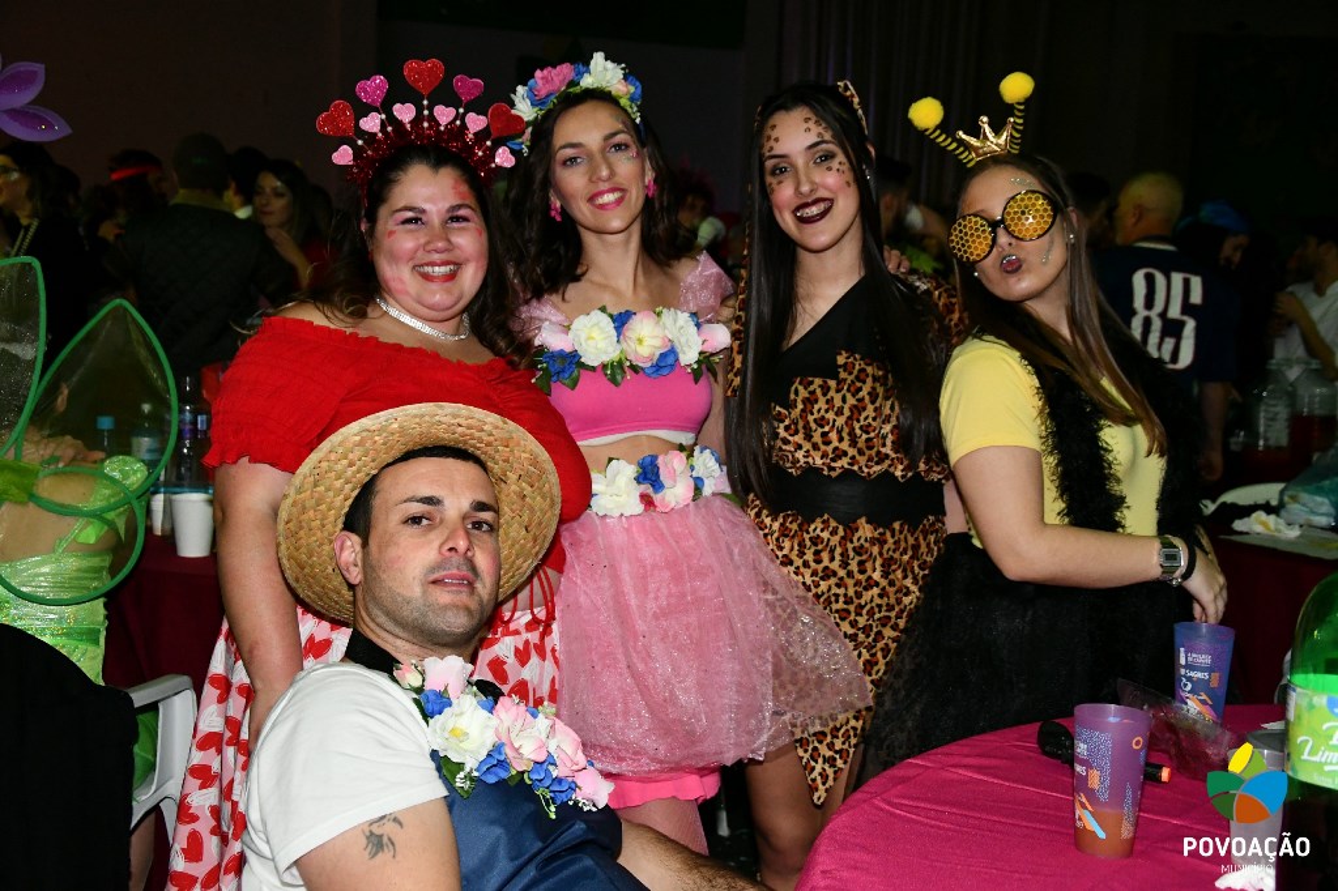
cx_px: 669
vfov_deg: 29.8
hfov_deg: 43.6
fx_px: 1672
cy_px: 446
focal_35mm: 45
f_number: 4.2
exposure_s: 1/60
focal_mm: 30
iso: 3200
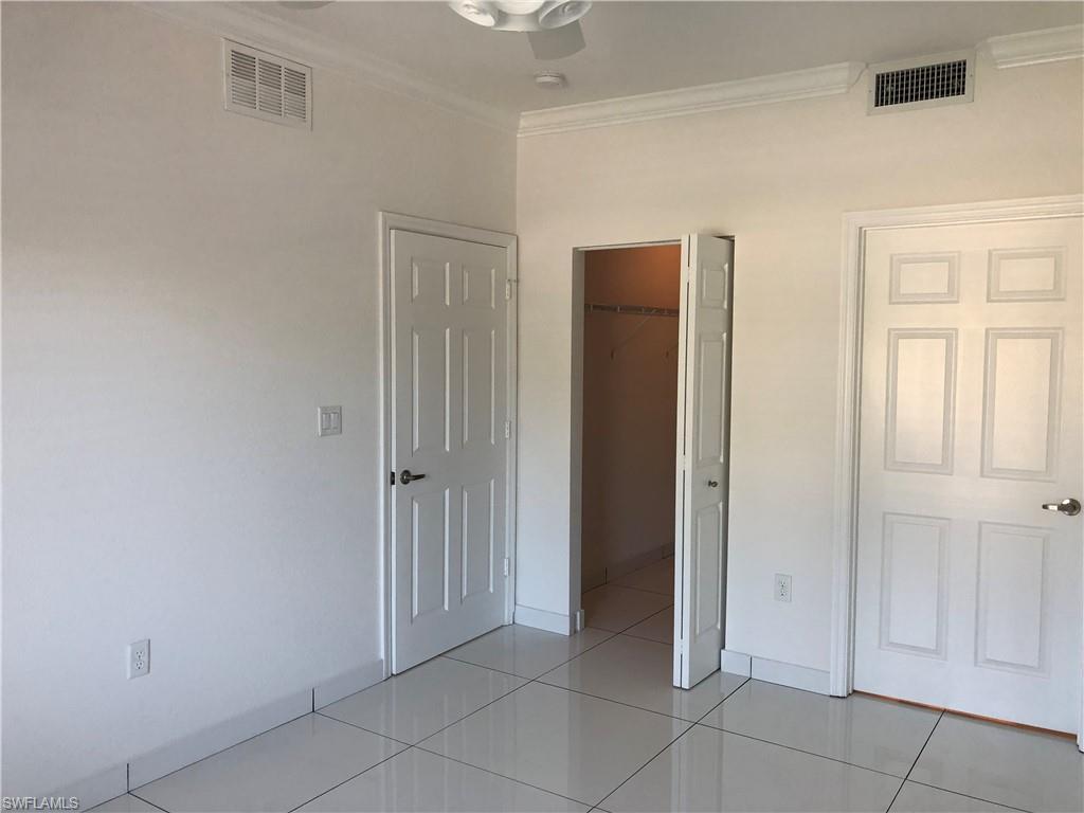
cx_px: 542
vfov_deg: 49.7
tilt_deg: -3.3
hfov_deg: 63.4
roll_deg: +1.1
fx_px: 877
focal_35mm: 28
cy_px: 406
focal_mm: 4
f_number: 1.8
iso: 25
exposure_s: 1/30
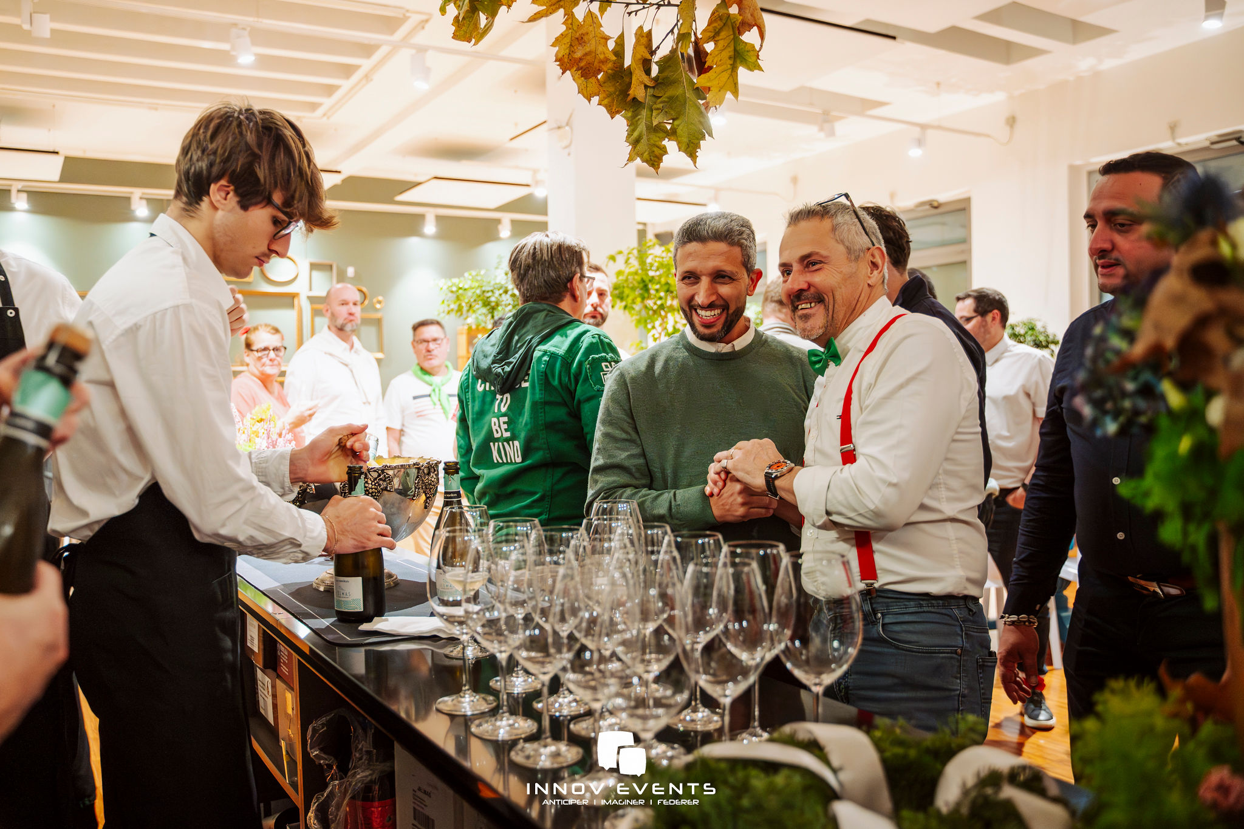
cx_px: 580
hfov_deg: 62.1
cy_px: 427
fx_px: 1032
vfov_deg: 43.8
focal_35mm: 30
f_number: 2.8
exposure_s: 1/160
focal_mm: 28
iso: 5000
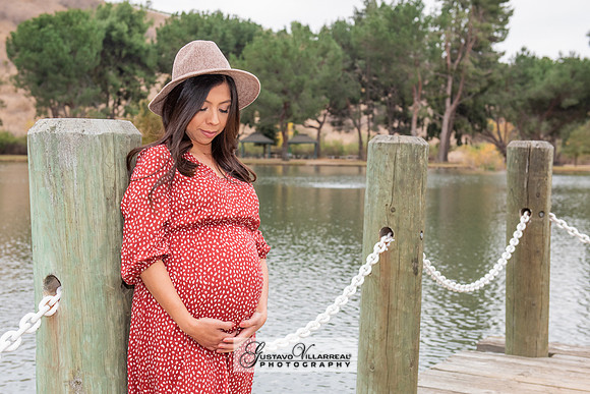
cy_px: 215
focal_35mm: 60
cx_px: 280
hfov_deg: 33.5
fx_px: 979
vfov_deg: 22.7
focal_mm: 48
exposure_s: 1/125
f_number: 5
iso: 500
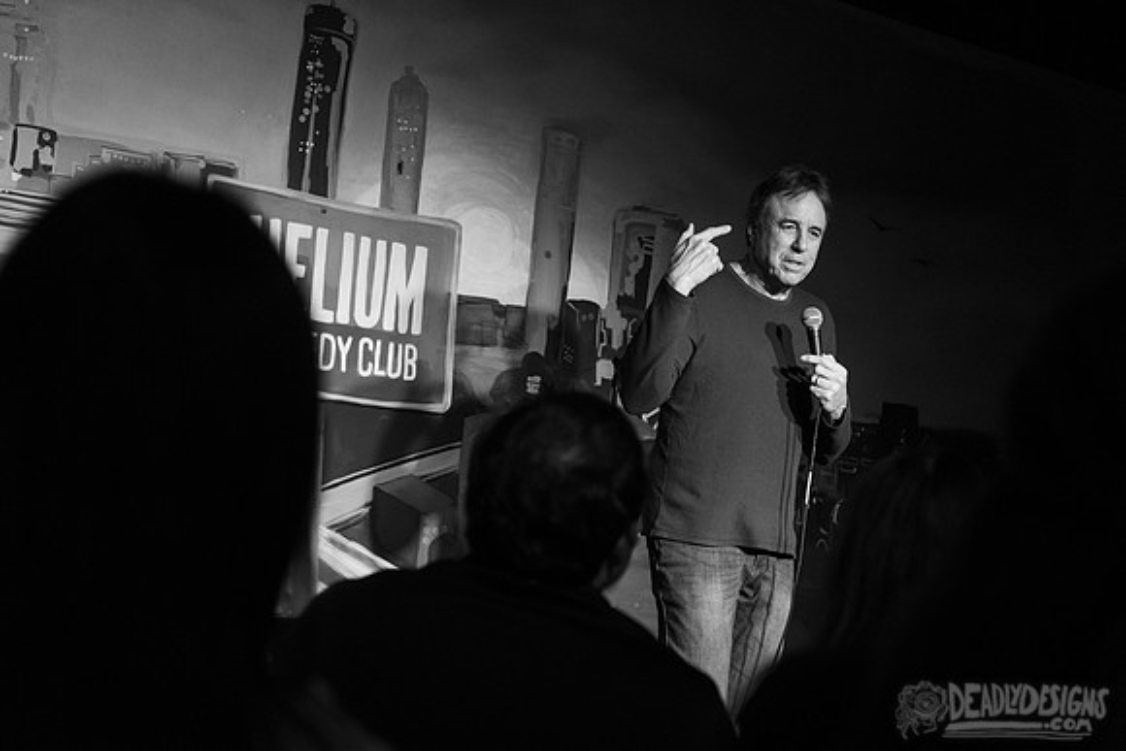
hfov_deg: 33.9
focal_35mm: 59
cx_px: 656
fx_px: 1845
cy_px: 348
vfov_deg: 23.0
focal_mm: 50
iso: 2000
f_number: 3.5
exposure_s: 1/320
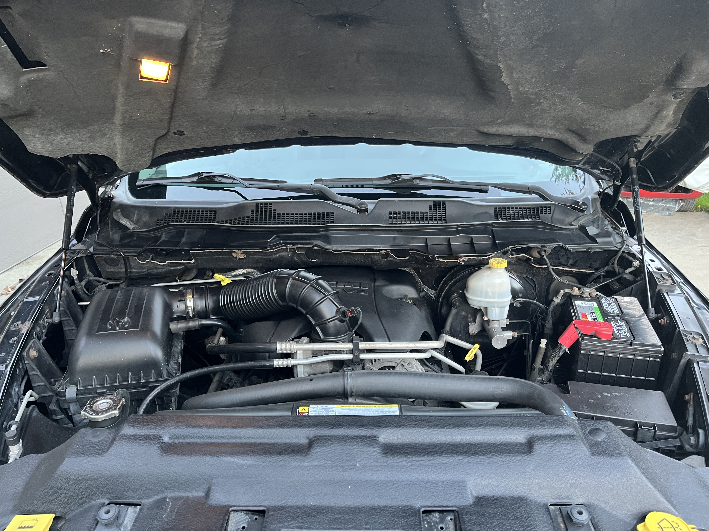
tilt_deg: -23.3
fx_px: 533
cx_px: 354
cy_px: 266
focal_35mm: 26
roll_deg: +1.5
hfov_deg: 67.3
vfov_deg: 53.1
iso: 320
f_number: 1.6
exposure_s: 1/60
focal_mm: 5.1
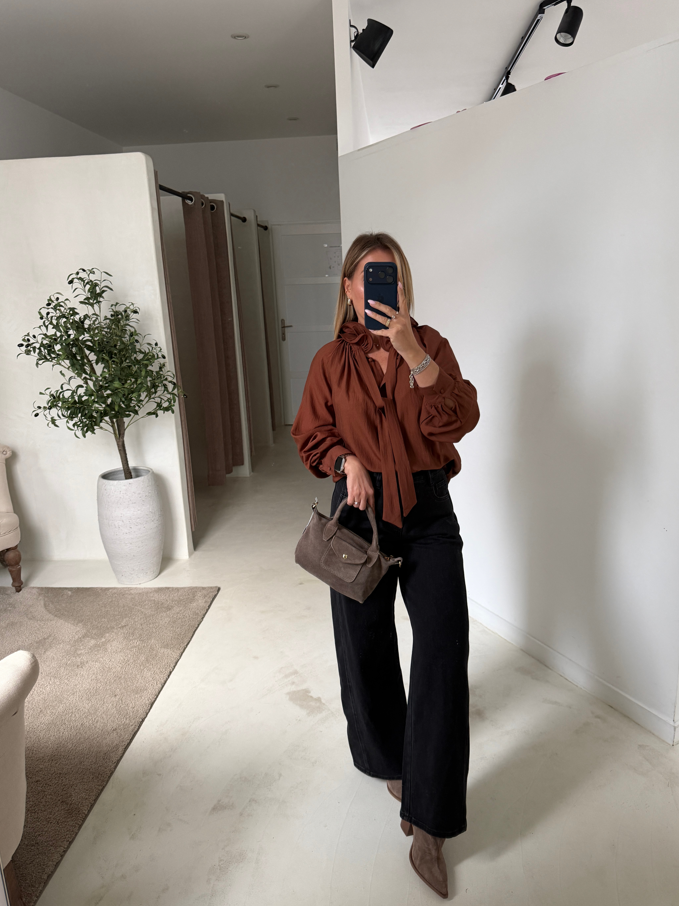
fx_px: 654
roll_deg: +2.6
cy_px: 447
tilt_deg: -13.7
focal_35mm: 25
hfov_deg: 54.9
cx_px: 350
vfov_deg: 69.4
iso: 250
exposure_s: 1/60
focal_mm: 6.76
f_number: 1.78
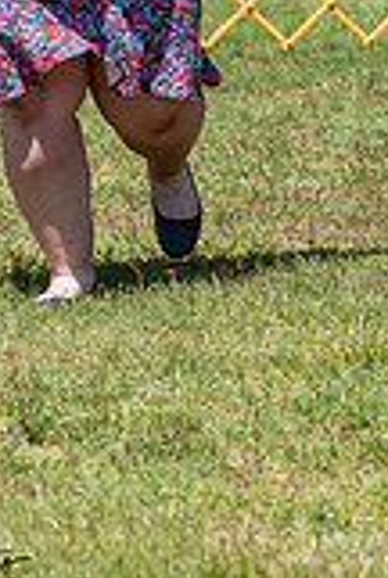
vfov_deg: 6.8
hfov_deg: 4.6
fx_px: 4845
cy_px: -176
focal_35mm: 301
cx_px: 388
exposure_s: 1/1000
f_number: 5.6
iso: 250
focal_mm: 108
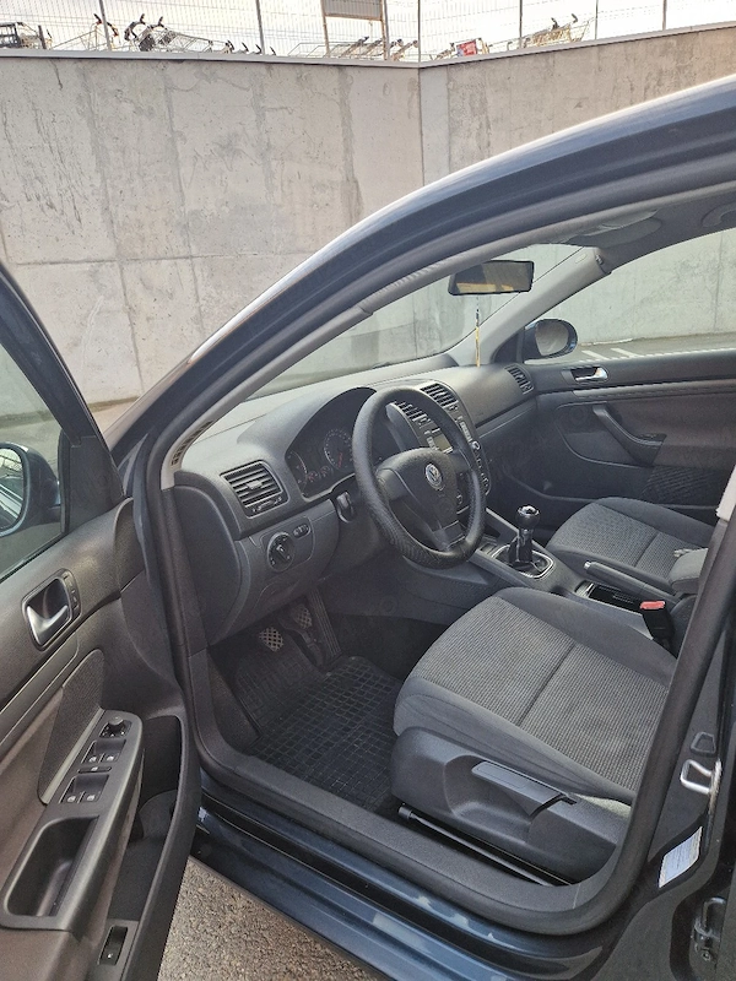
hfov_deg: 58.9
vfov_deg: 73.9
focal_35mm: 23
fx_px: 652
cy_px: 490
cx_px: 368
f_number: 1.8
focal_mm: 5.4
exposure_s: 1/182
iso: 100
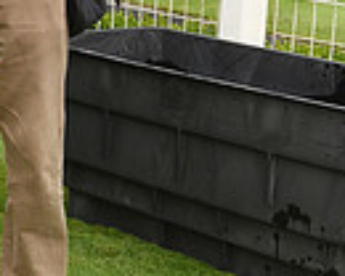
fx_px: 1327
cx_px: -417
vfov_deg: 11.5
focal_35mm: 130
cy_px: -102
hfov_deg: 12.4
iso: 1000
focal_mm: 31
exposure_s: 1/125
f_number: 5.6
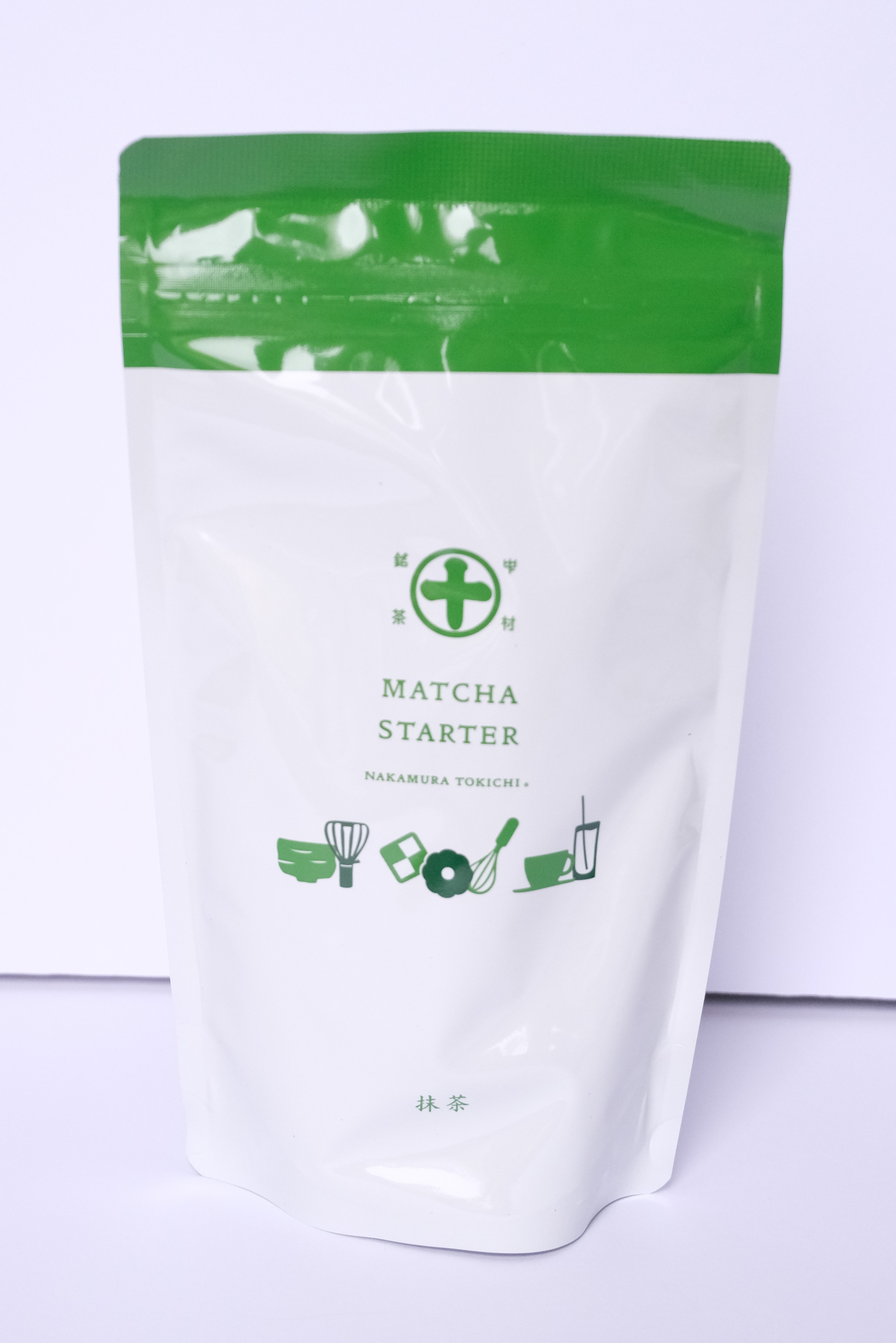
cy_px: 672
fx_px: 1904
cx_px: 448
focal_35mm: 51
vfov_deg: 38.9
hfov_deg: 26.5
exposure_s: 1/105
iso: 2500
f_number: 5
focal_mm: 34.3
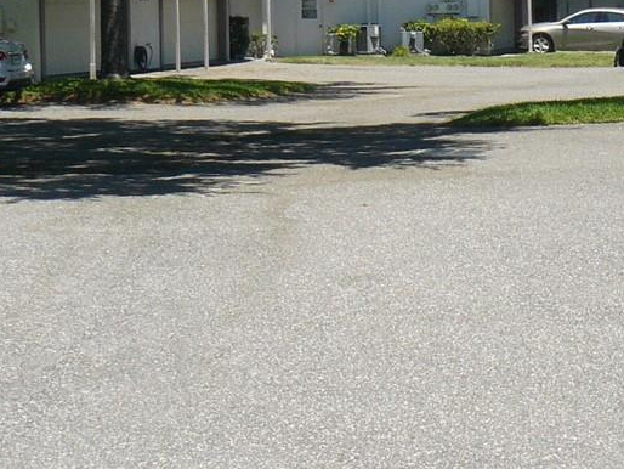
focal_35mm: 112
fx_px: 2020
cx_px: 608
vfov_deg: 13.1
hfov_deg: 17.2
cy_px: -6
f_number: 5.6
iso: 100
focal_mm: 6
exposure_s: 1/320
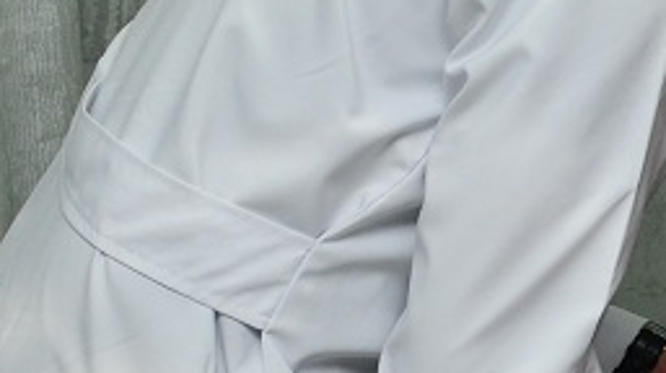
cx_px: 1065
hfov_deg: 14.9
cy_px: -203
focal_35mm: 132
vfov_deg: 8.9
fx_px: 2329
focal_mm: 24
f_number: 4.5
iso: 500
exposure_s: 1/60
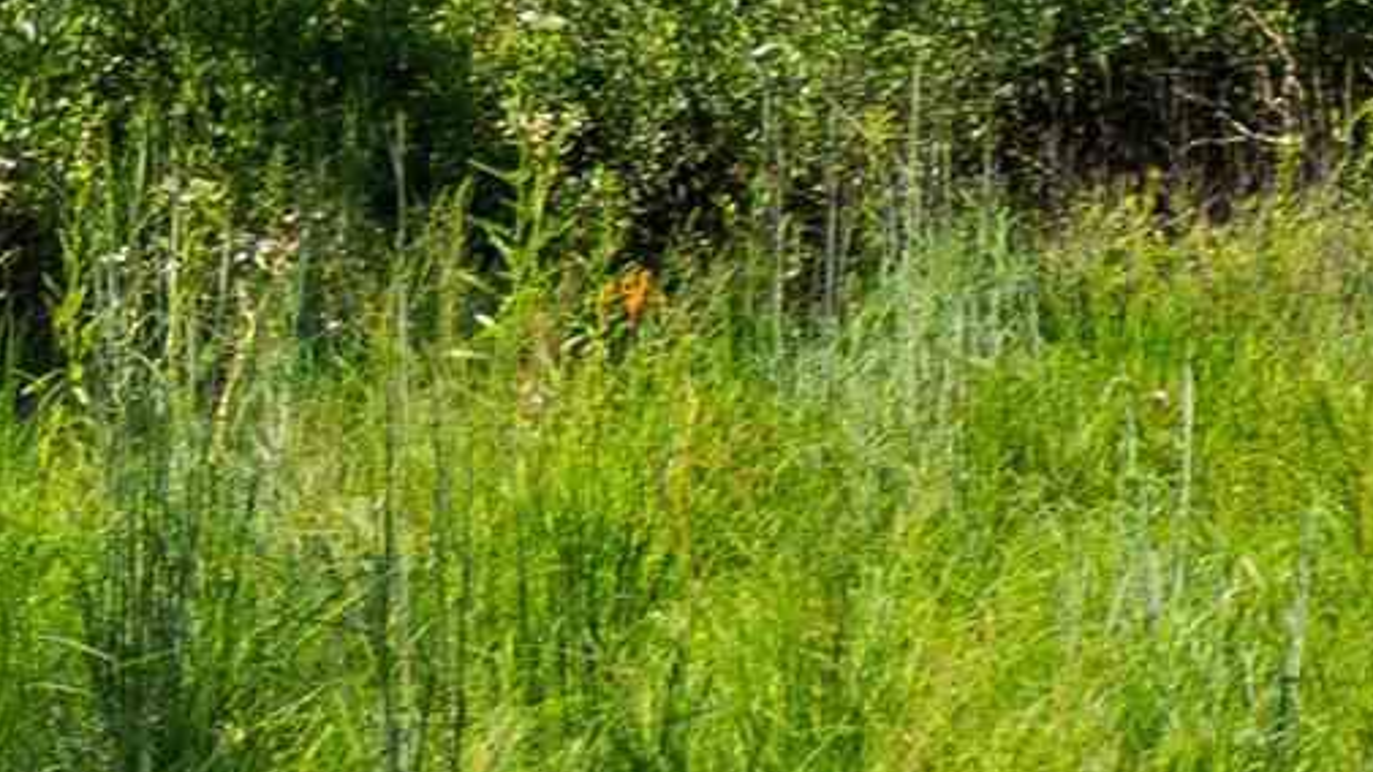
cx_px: 3649
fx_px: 6953
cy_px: -54
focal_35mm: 191
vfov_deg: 6.3
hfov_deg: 9.6
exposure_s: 1/250
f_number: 8
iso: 100
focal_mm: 20
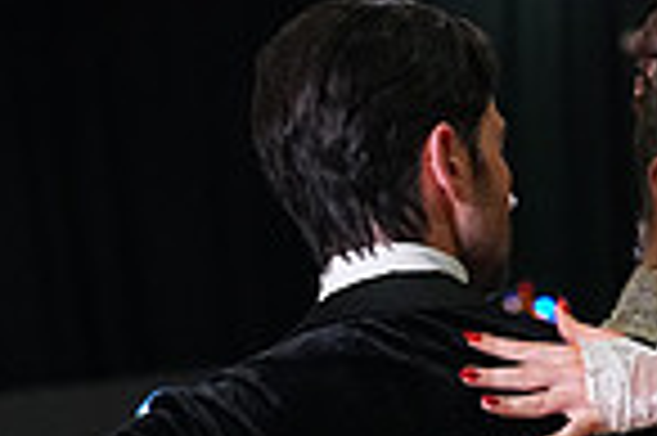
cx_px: 452
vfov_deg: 3.3
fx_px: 7620
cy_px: 903
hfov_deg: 4.9
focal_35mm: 418
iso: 6400
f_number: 5
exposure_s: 1/400
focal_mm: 105
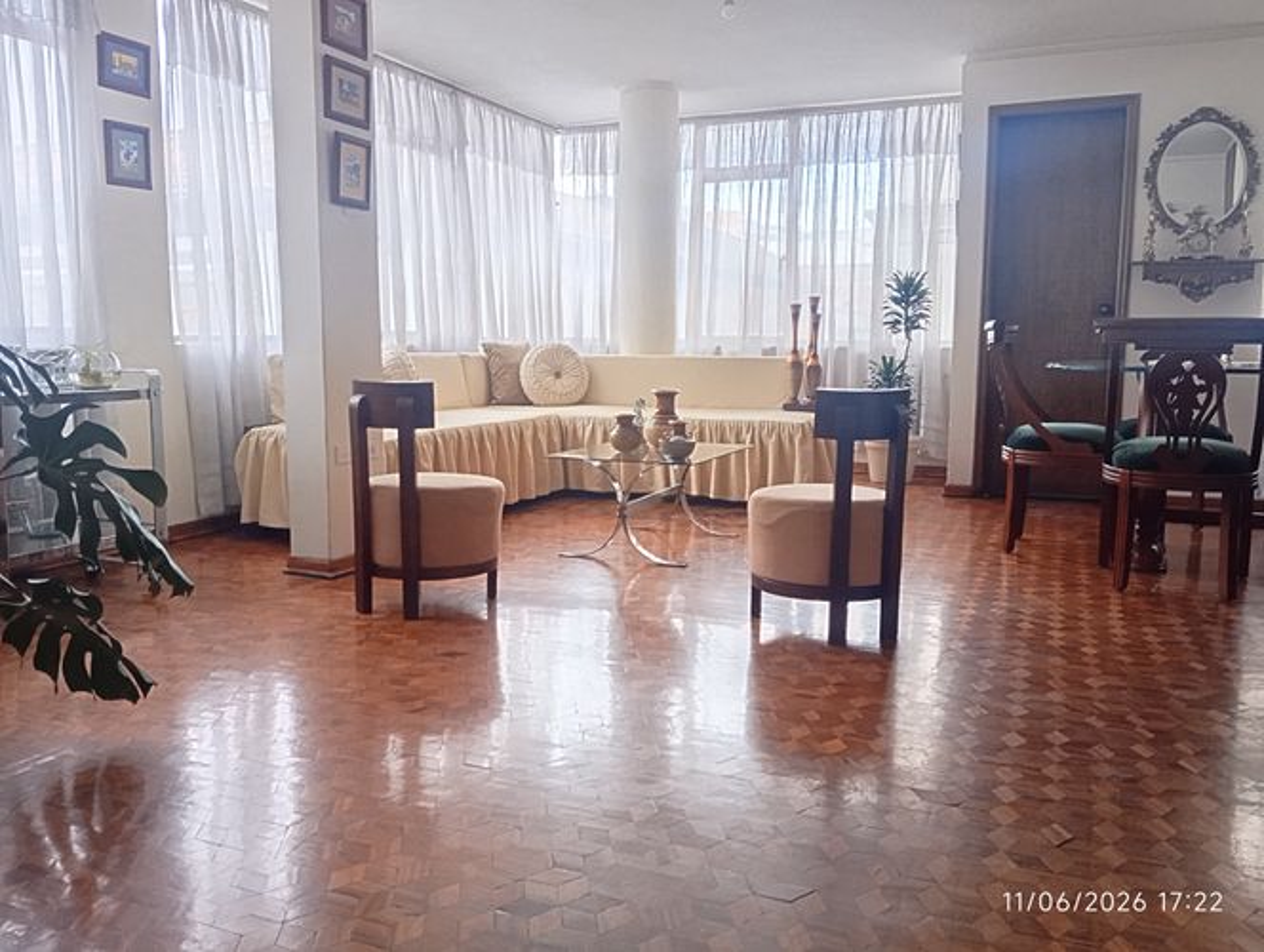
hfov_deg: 63.4
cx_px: 632
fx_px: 1024
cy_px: 476
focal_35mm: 28
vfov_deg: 49.9
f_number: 1.8
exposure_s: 1/24
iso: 1477
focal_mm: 4.22
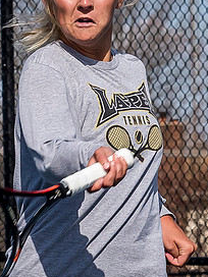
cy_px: 203
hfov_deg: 2.2
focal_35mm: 676
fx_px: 5416
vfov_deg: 2.9
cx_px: 79
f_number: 5
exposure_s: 1/1250
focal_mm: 57
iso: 250
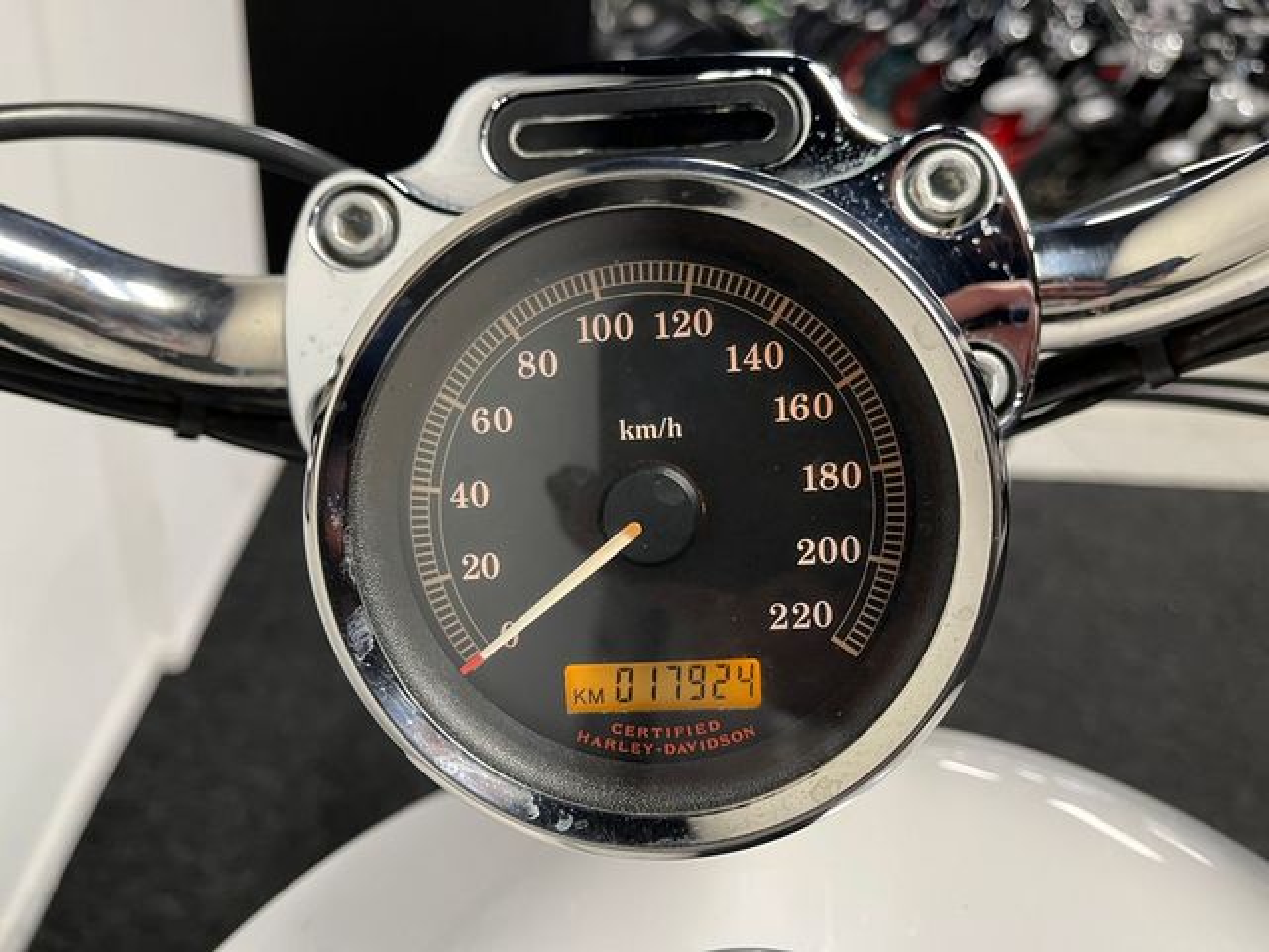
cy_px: 476
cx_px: 634
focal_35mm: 26
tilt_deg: -29.9
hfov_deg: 67.3
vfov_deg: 53.1
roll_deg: -5.7
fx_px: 953
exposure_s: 1/50
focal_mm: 5.1
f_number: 1.6
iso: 200
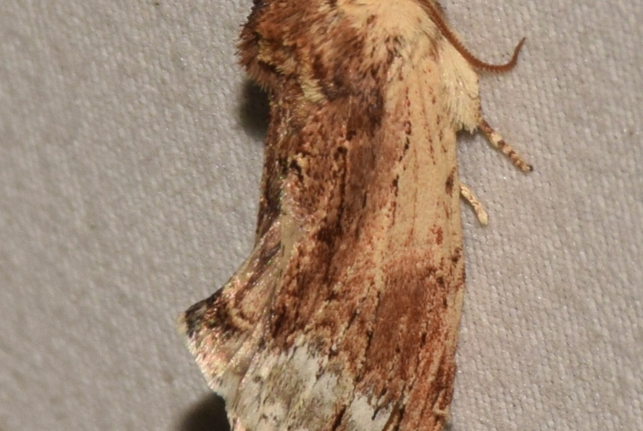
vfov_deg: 4.8
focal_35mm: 285
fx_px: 5097
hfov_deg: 7.2
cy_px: 213
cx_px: 360
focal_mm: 140
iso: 200
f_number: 14
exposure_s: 1/160
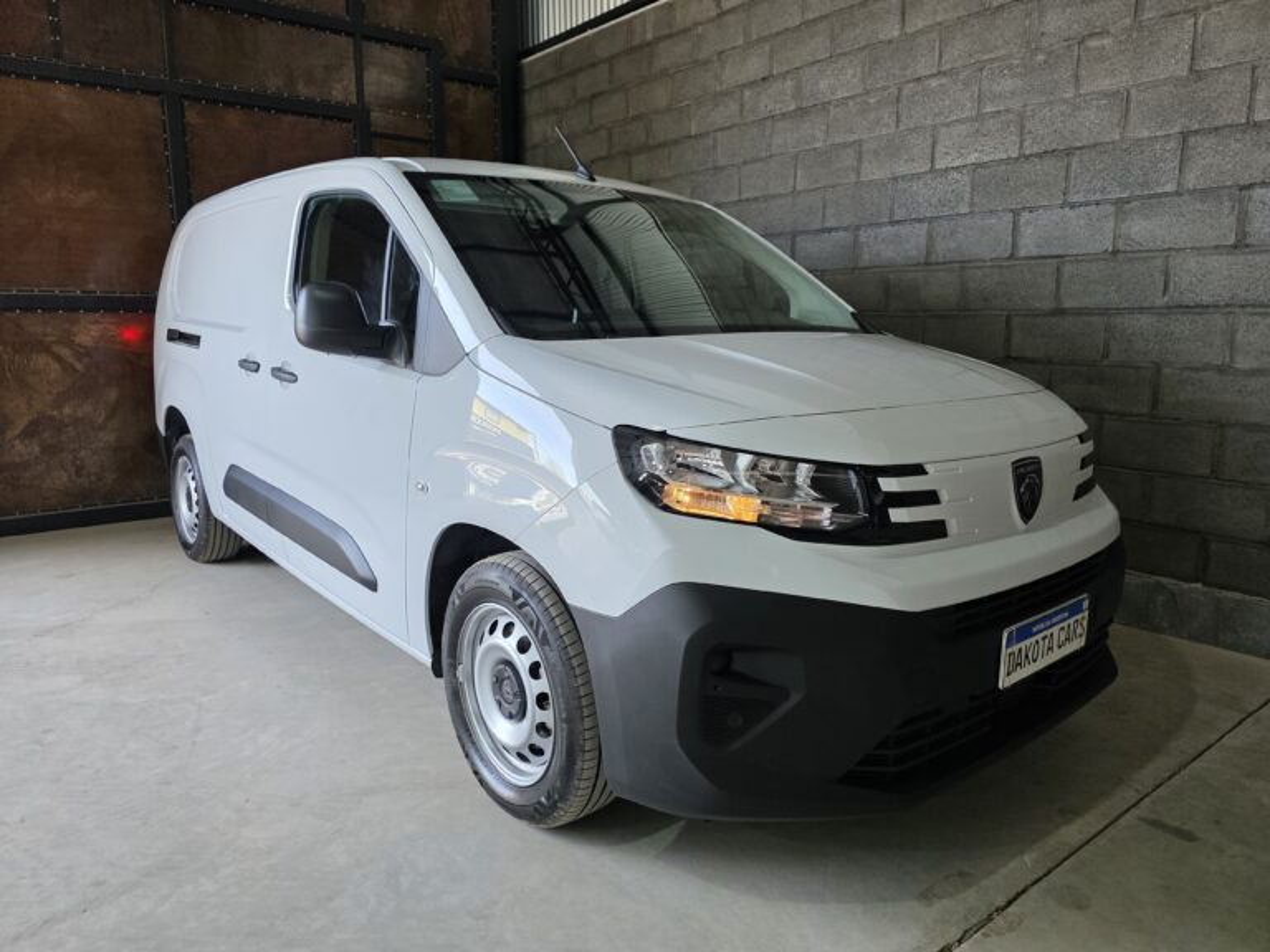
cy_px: 476
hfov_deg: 73.9
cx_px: 635
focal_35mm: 23
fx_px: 844
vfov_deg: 58.9
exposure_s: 1/180
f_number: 1.7
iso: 160
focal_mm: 6.3
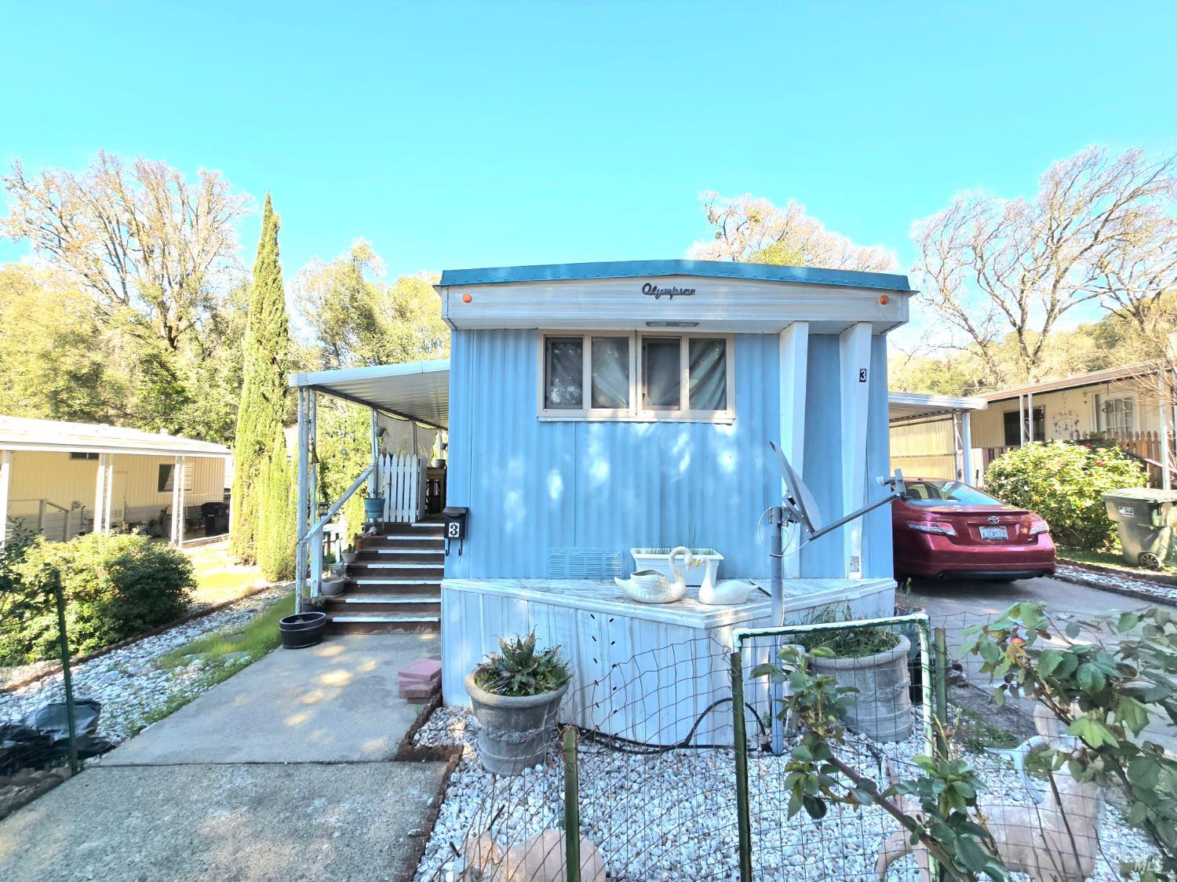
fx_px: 442
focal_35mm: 13
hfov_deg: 106.2
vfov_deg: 89.9
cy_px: 441
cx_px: 588
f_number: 2.2
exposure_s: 1/625
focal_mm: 2.2
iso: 50
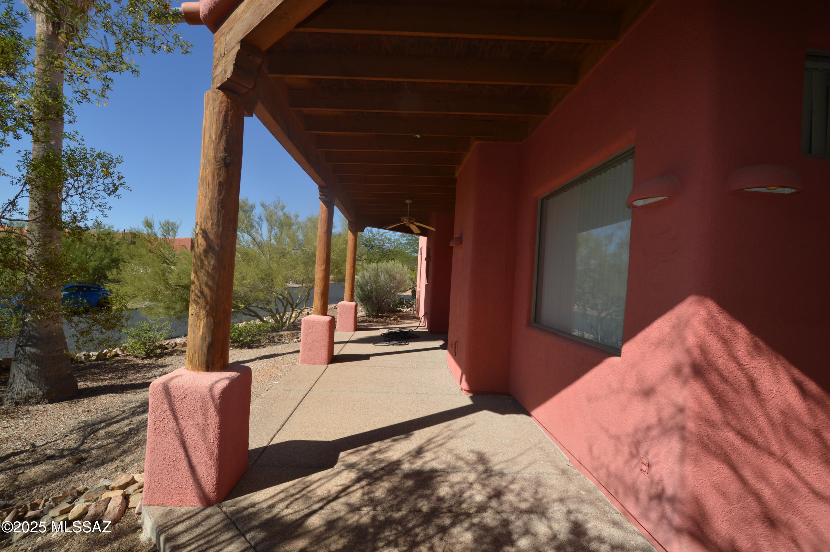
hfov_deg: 100.4
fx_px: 345
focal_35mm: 15
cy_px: 276
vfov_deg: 77.2
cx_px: 415
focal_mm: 10
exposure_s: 1/200
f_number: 10
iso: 100
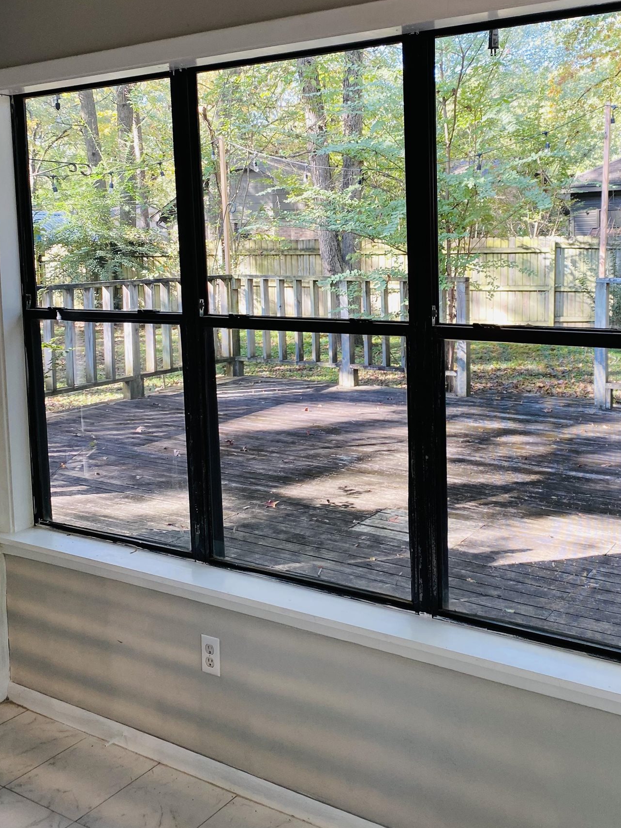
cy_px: 335
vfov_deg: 52.3
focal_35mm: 35
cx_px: 403
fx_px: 837
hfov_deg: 40.3
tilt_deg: -4.8
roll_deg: +2.5
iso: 64
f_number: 1.8
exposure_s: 1/60
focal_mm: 4.25
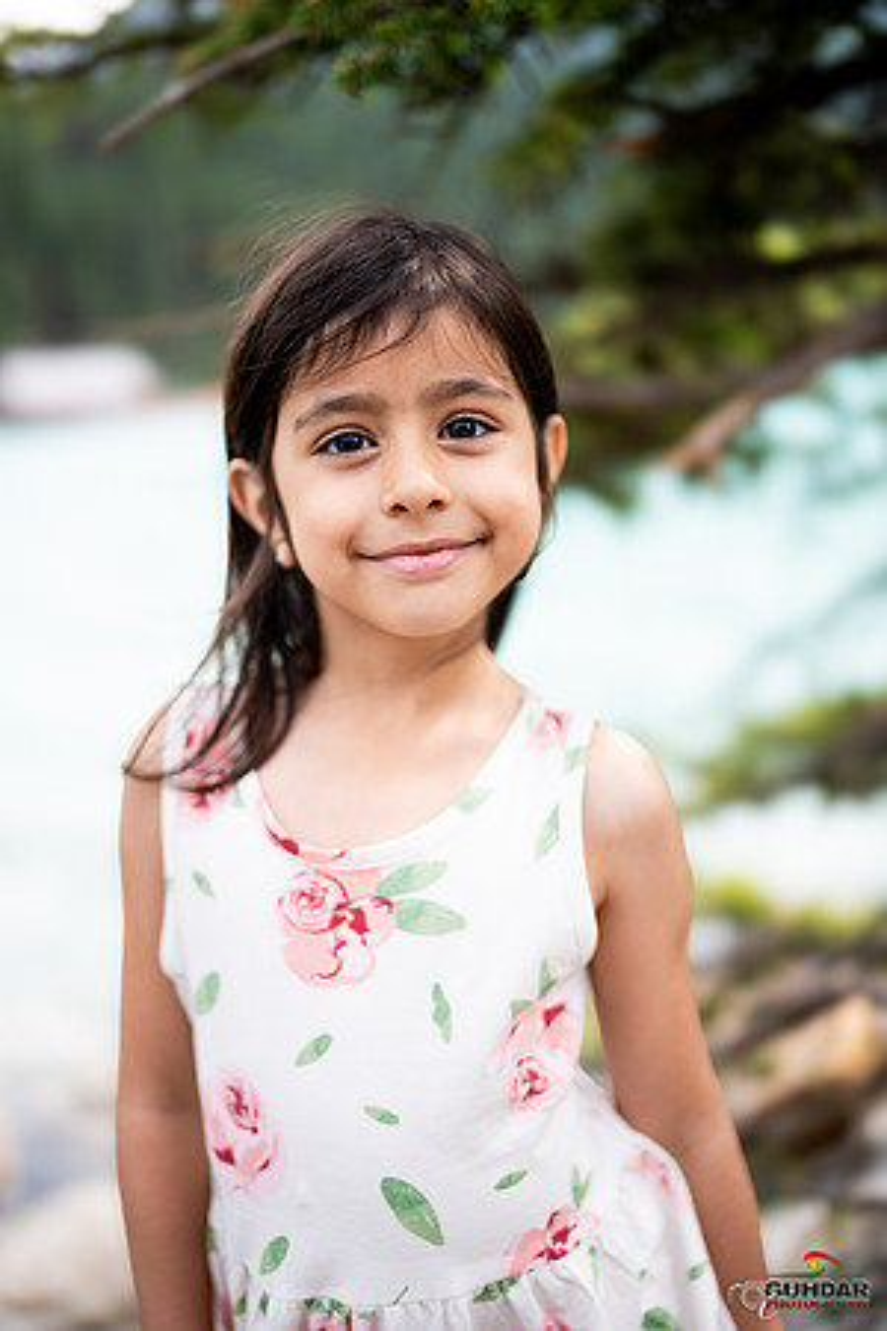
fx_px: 1293
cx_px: 444
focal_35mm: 35
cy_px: 666
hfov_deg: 37.9
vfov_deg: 54.4
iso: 200
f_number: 1.2
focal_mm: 35
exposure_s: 1/4000
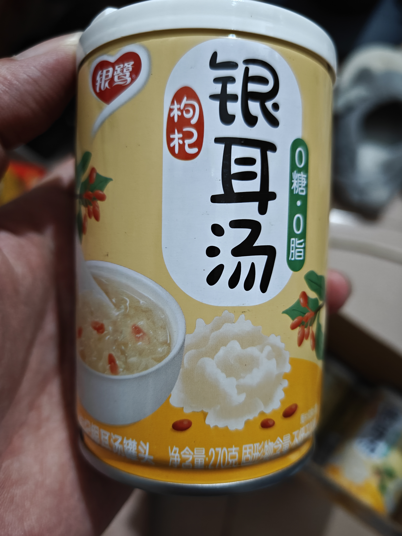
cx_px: 201
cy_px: 268
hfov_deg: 56.8
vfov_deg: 71.6
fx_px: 372
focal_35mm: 24
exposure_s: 1/33
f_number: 1.8
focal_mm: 5.59
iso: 1250
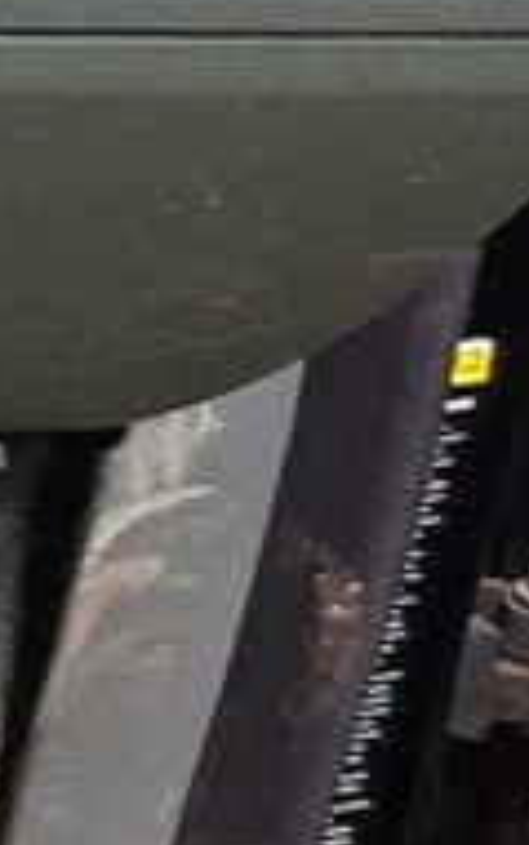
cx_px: -2938
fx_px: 4722
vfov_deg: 9.9
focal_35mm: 205
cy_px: -494
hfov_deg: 4.4
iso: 80
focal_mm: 5.54
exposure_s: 1/100
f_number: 1.8
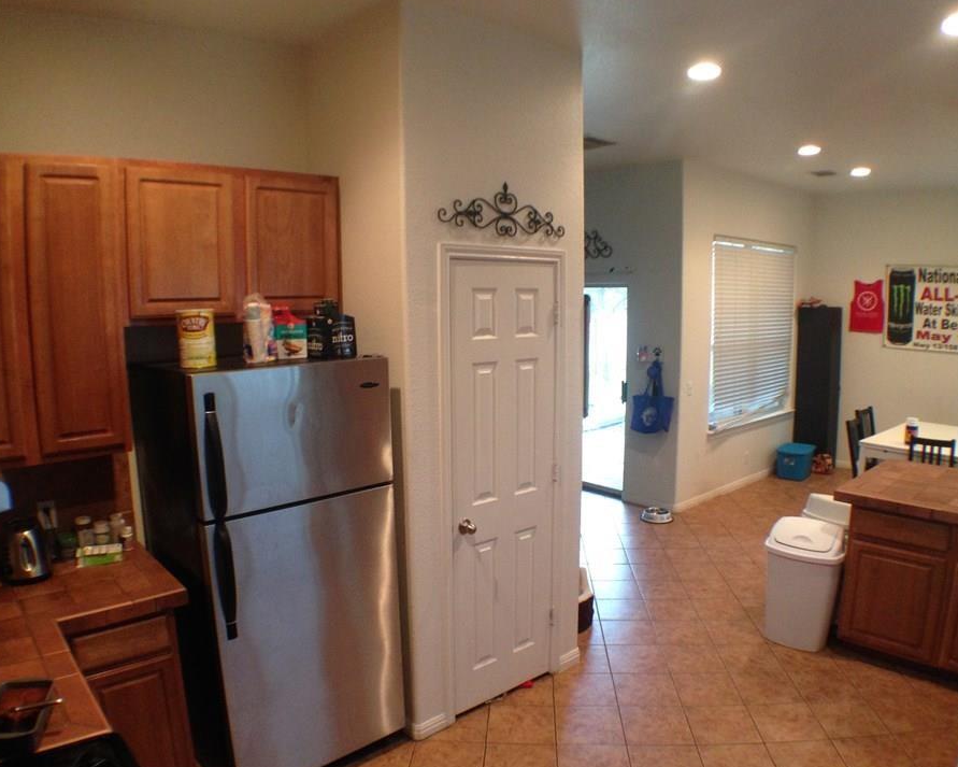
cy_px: 396
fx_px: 1049
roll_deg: -0.2
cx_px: 484
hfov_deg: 49.1
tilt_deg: -8.2
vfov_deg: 40.1
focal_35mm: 37
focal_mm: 4.12
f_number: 2.4
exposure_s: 1/20
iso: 200
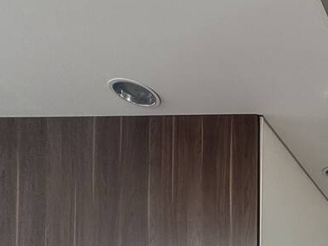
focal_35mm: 52
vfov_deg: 21.3
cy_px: 413
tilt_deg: +0.9
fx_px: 493
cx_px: 495
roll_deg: +0.3
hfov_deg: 26.4
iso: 80
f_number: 2.2
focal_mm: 2.22
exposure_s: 1/99
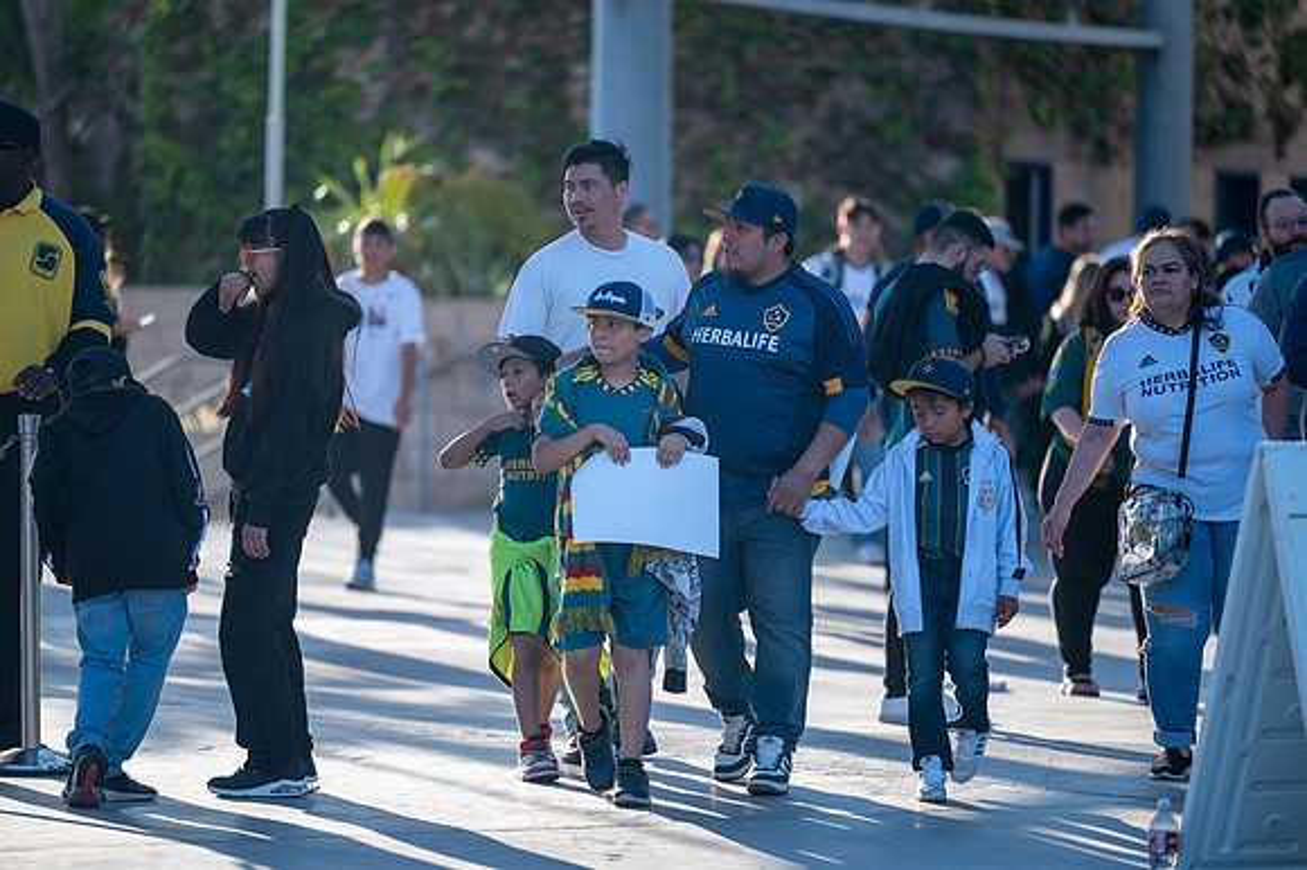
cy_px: 435
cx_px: 654
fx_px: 7257
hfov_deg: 10.3
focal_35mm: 200
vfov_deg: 6.9
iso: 200
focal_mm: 200
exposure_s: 1/800
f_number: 2.8
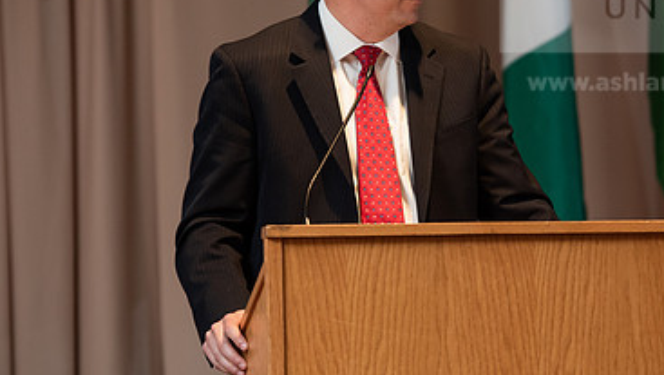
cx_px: 445
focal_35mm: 240
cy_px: 120
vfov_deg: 5.1
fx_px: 4228
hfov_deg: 9.0
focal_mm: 145
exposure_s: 1/200
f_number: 4
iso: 1600
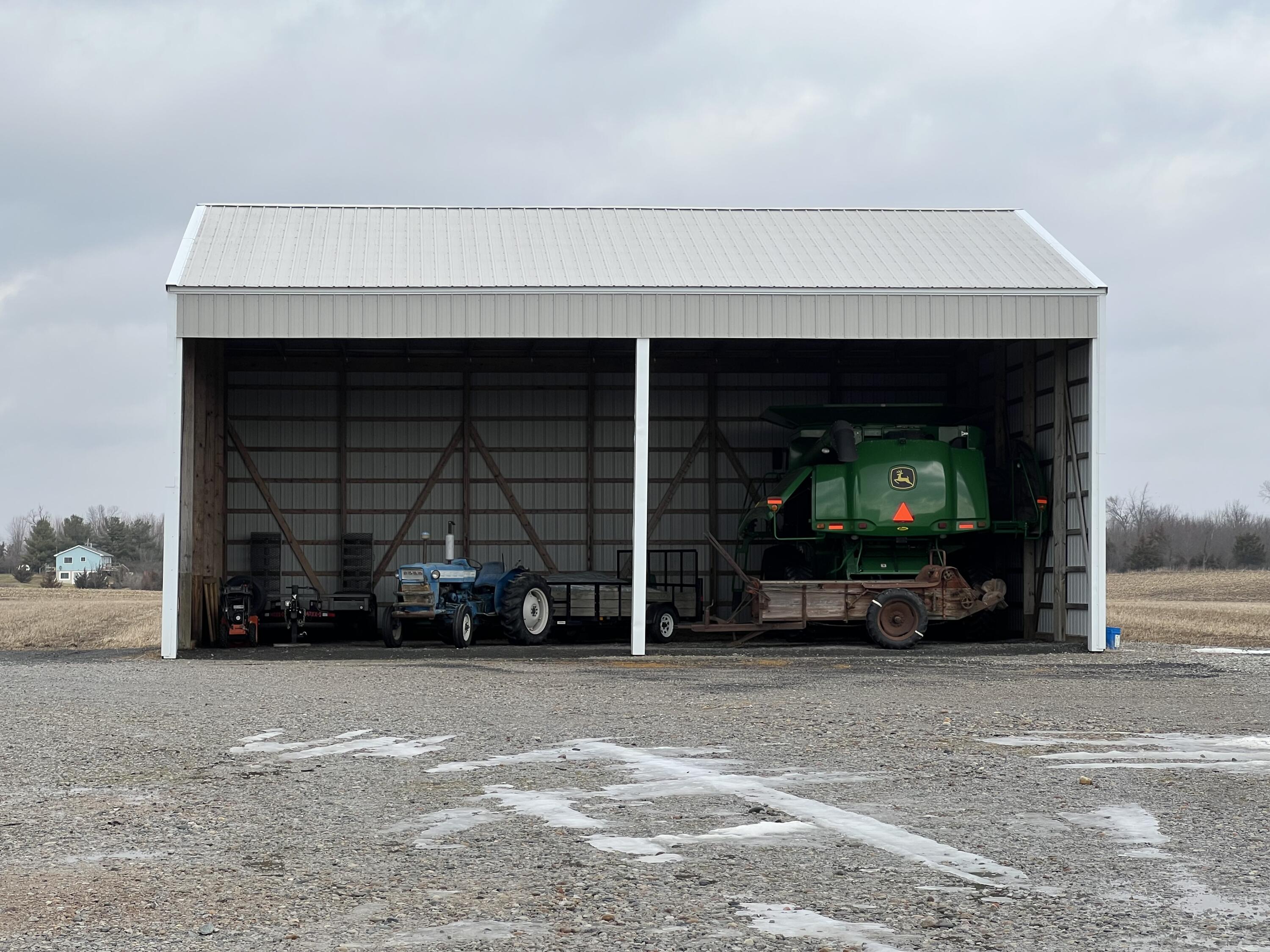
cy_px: 476
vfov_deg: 19.1
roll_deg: +0.7
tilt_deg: +2.3
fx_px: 2825
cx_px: 635
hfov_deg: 25.3
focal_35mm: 77
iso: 32
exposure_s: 1/690
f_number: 2.8
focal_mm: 9
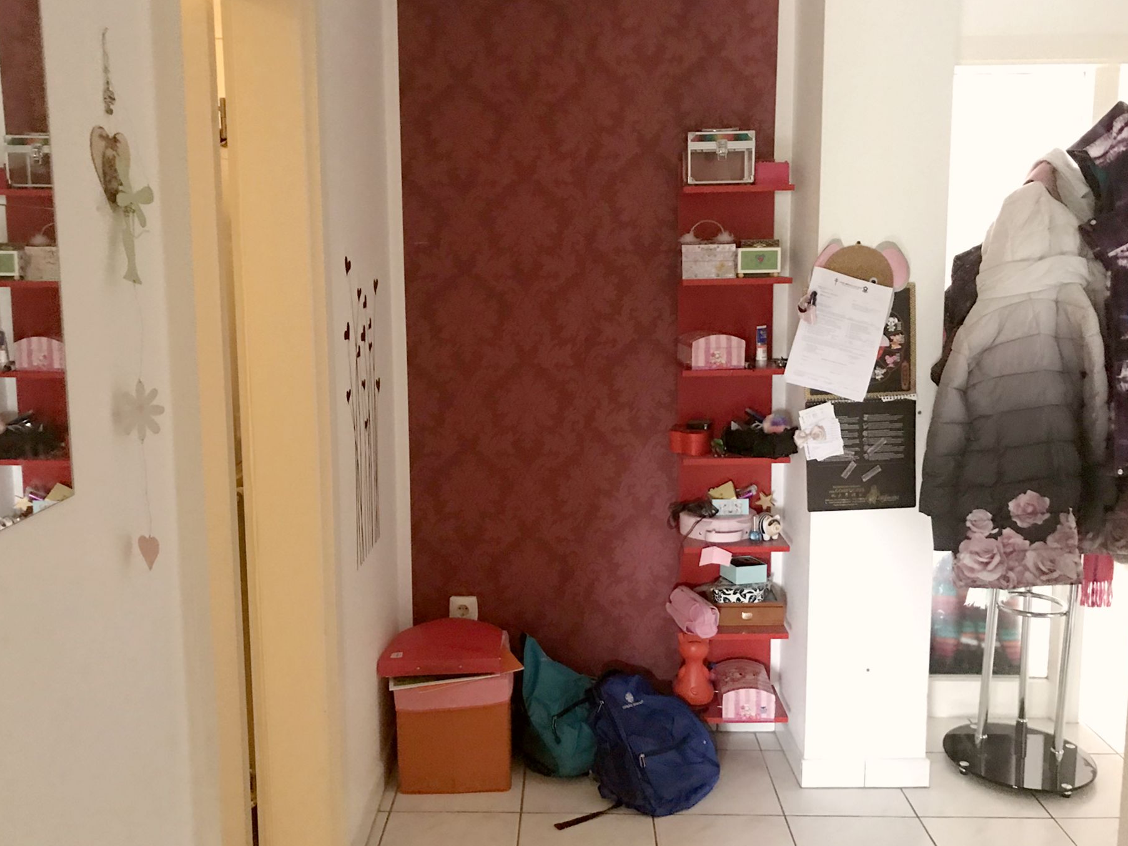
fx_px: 1010
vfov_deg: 45.4
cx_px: 558
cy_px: 385
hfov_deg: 58.3
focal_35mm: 31
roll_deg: +0.7
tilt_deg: -7.5
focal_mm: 3.99
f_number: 1.8
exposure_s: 1/7
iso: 80
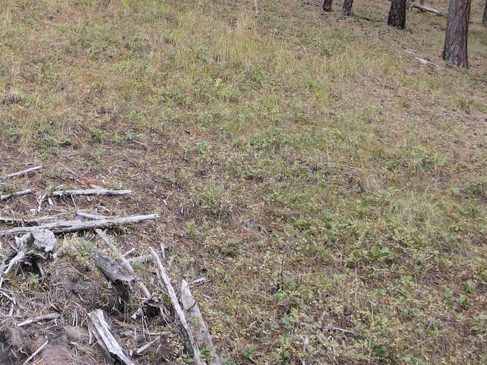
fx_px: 760
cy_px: -42
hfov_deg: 32.0
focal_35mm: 54
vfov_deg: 25.0
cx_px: -30
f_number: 2.8
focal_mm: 4.5
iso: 130
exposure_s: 1/15
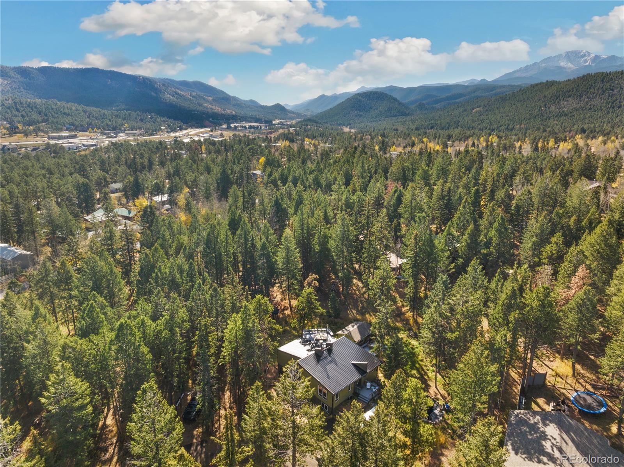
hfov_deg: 71.6
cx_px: 312
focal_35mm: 24
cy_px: 234
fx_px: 432
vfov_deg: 56.7
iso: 100
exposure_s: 1/60
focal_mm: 12.29
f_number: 10
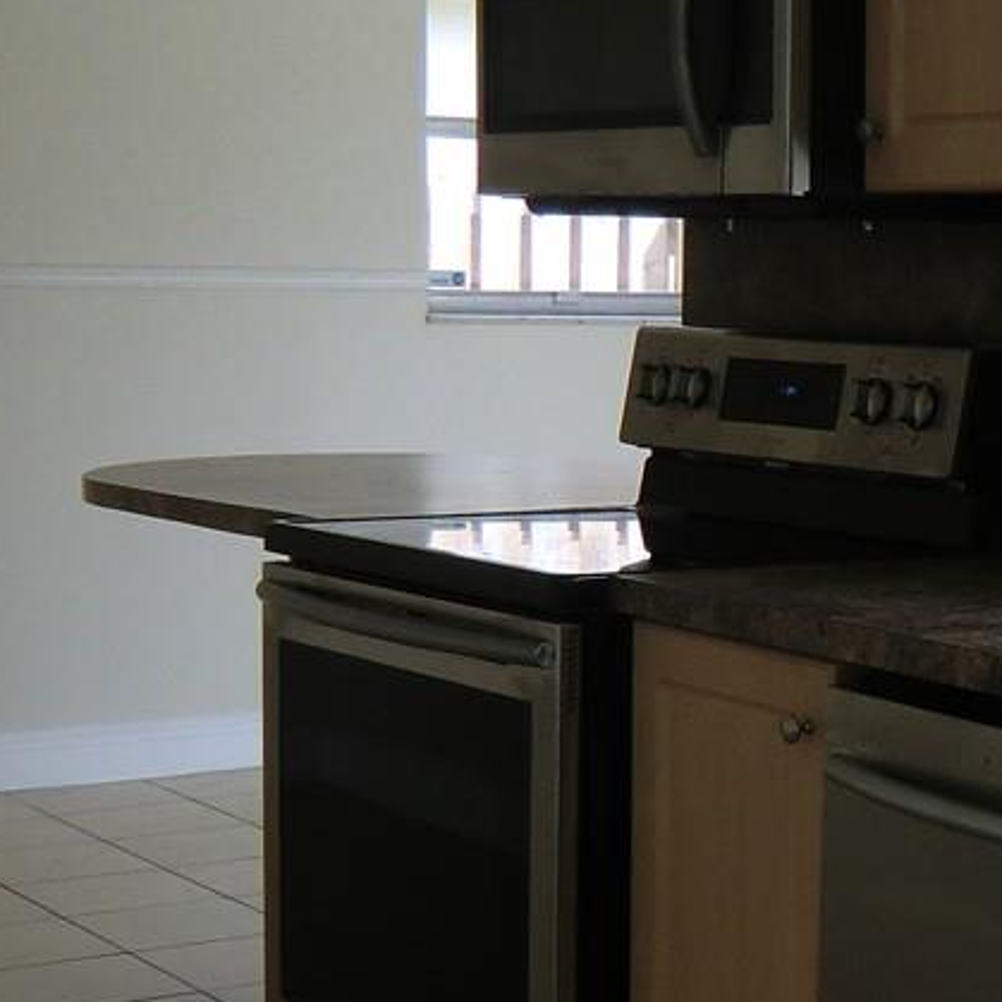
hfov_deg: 20.4
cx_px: 1095
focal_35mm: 81
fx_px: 2653
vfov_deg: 21.3
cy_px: 684
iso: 64
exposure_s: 1/60
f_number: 3.2
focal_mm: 4.3
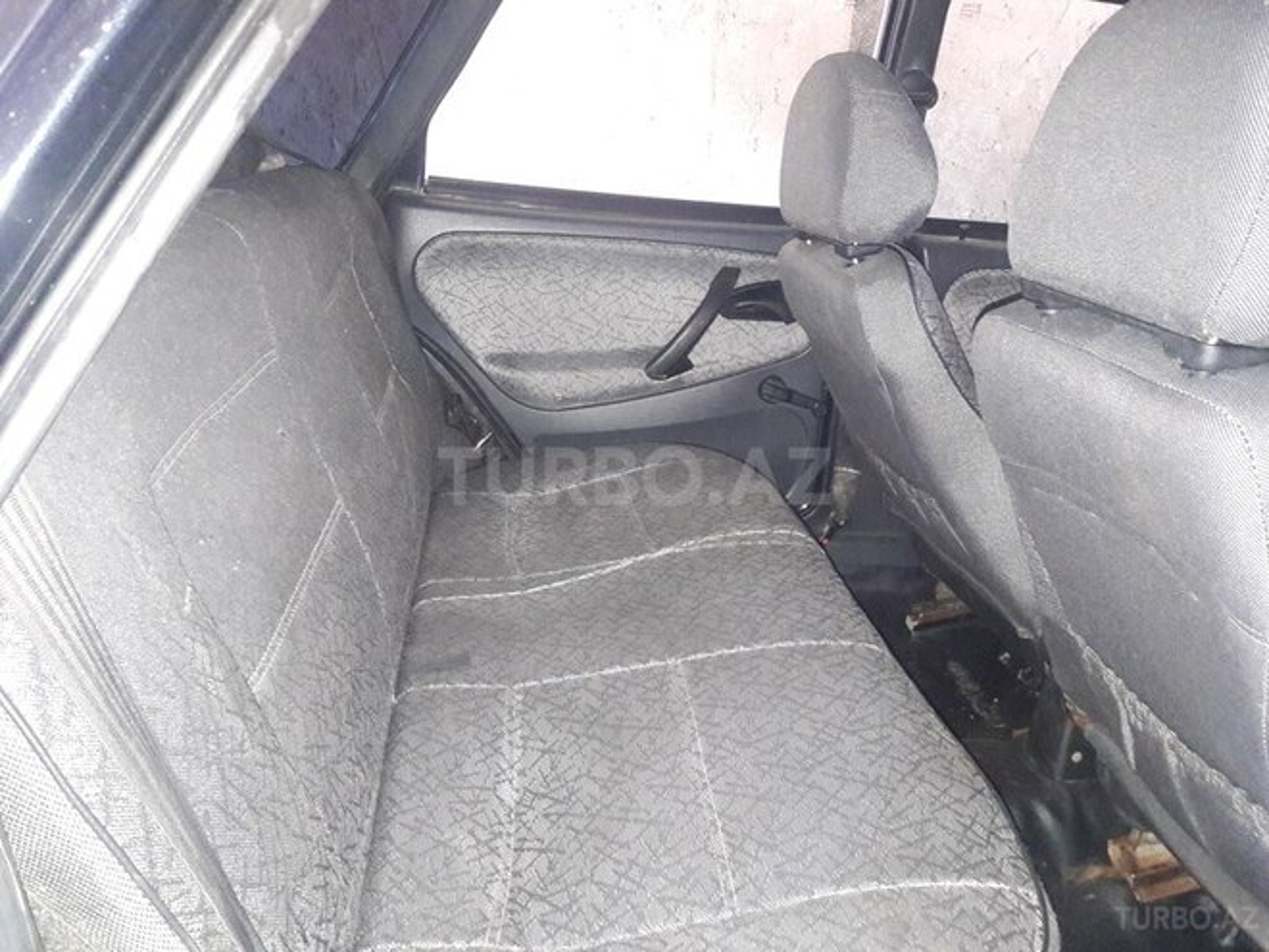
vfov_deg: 49.7
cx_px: 634
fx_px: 1026
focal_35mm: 28
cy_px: 476
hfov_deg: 63.4
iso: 500
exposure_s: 1/17
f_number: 1.9
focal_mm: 3.7
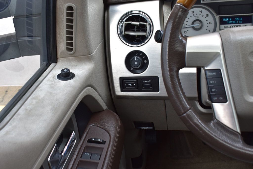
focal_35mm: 42
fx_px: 295
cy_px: 84
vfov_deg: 31.9
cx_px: 126
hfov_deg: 46.4
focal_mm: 28
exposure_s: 1/50
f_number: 8
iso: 400
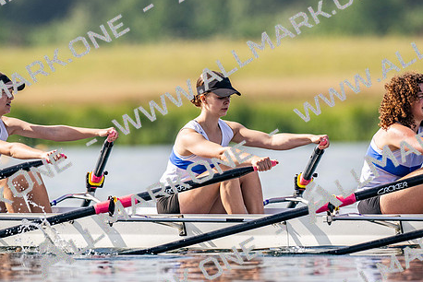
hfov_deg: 2.7
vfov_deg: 1.8
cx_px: 226
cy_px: 138
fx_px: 8924
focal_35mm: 759
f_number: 5.6
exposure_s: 1/2500
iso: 280
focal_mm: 600
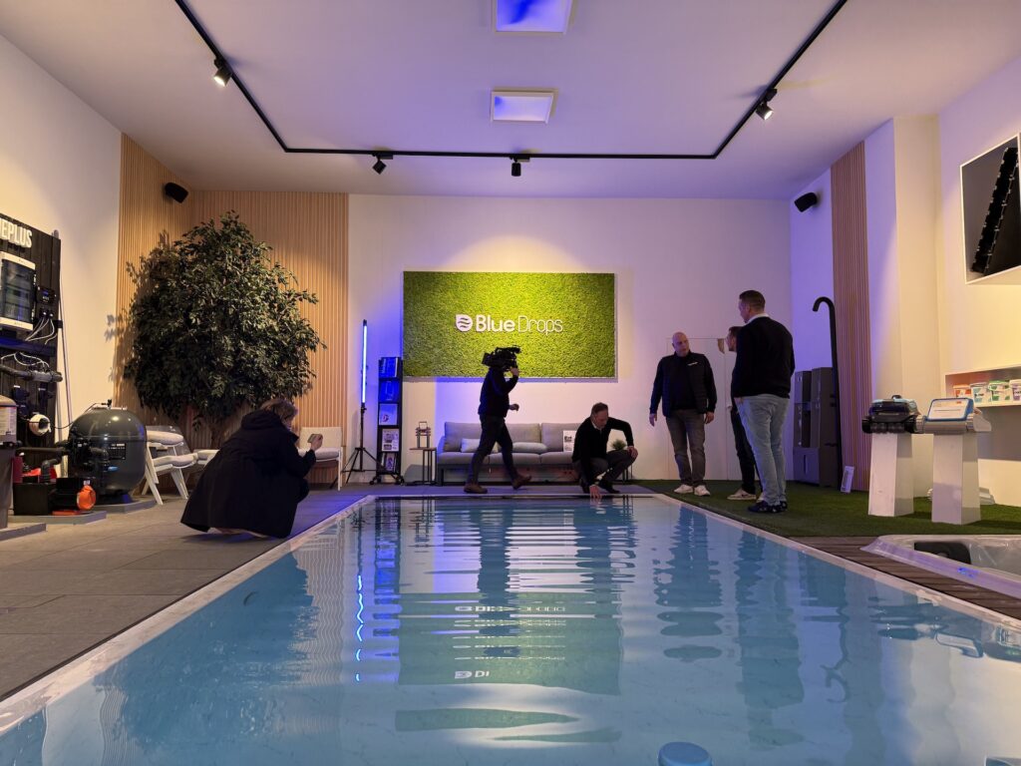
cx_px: 510
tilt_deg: +3.2
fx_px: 708
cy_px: 383
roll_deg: +0.5
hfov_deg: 71.6
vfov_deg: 56.8
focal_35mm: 24
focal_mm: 6.76
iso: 100
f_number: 1.78
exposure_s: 1/50
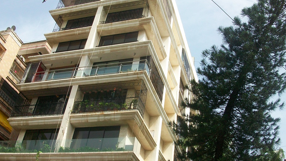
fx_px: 311
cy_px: 83
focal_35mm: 41
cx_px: 153
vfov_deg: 29.0
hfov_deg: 49.4
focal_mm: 5.7
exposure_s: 1/250
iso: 64
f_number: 5.5
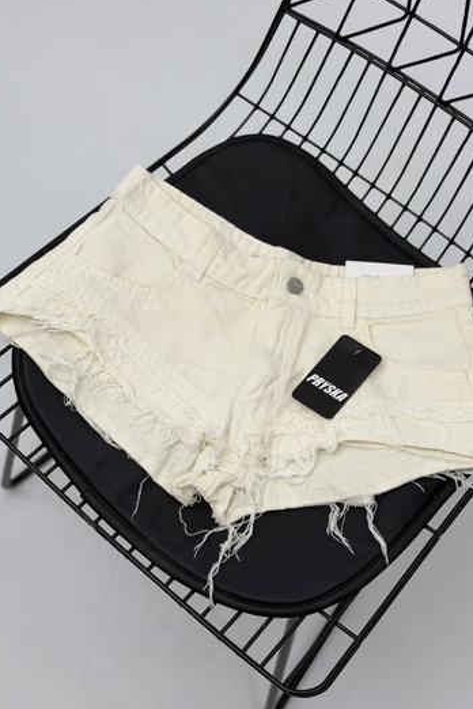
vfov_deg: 38.9
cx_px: 260
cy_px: 357
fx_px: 1005
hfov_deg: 26.5
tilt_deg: -66.8
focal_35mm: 51
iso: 80
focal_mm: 6.76
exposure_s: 1/100
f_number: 1.78
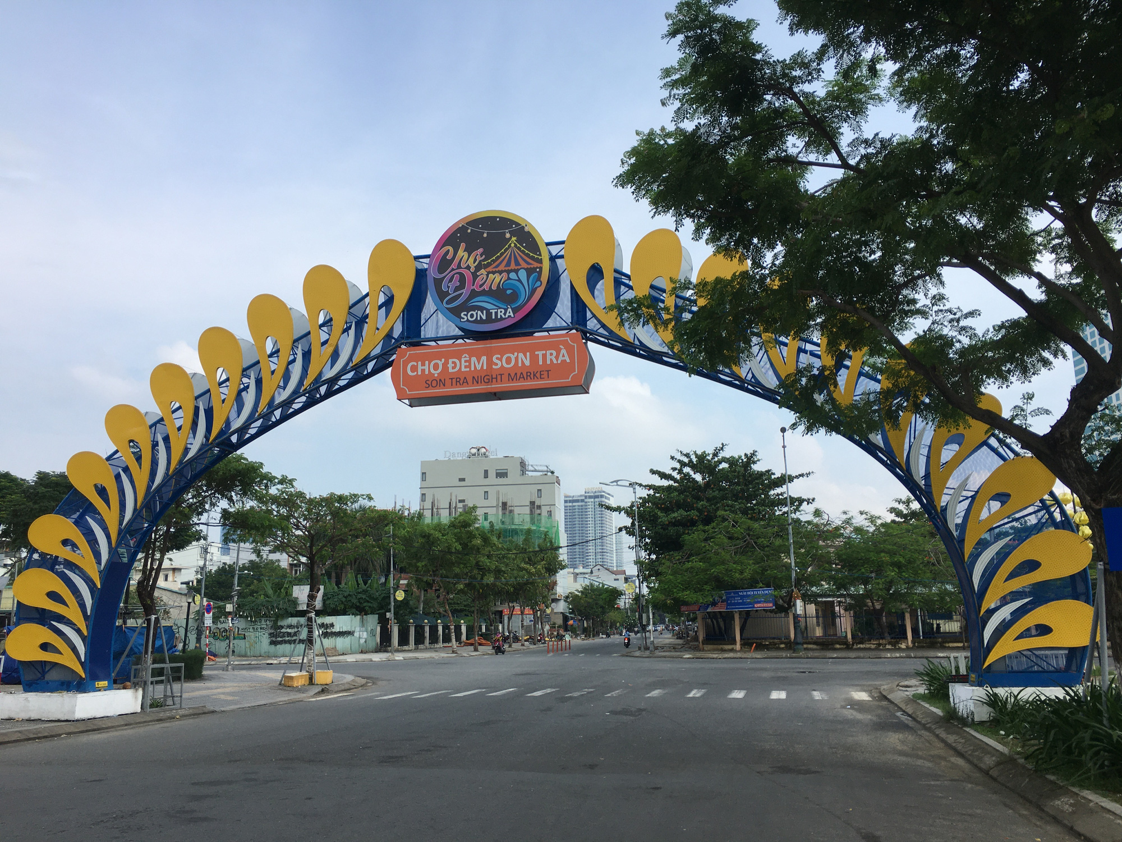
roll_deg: +1.4
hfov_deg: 61.7
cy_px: 421
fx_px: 940
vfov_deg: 48.2
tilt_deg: +14.8
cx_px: 561
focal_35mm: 29
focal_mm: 4.15
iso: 25
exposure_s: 1/1148
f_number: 2.2
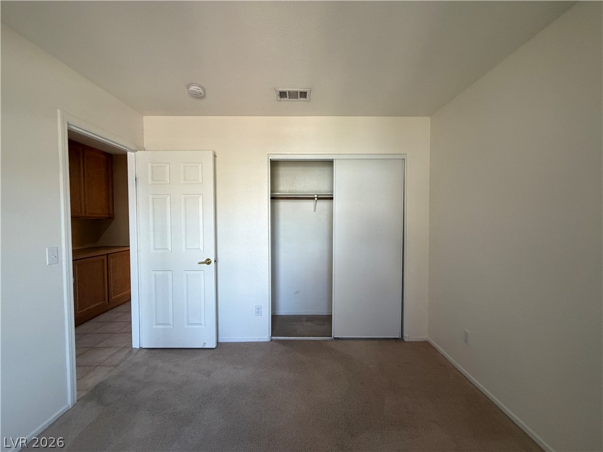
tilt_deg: -2.2
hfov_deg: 102.1
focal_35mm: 14
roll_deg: +1.0
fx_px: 244
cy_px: 226
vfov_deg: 85.7
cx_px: 302
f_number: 2.2
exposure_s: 1/66
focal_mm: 2.22
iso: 320
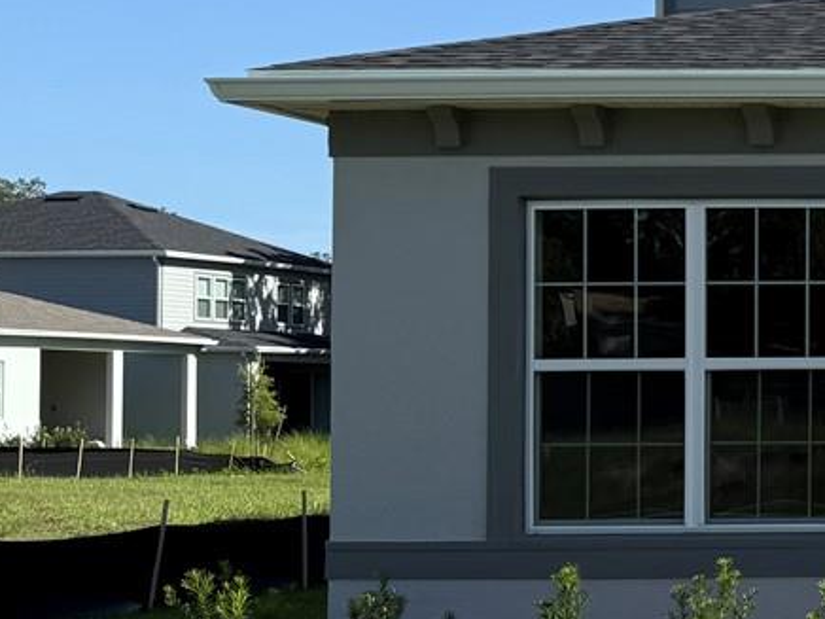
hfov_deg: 18.1
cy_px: 335
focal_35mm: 88
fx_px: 2097
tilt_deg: +1.8
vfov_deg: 16.8
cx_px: 1440
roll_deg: +0.3
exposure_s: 1/3584
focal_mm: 6.76
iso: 80
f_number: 1.78
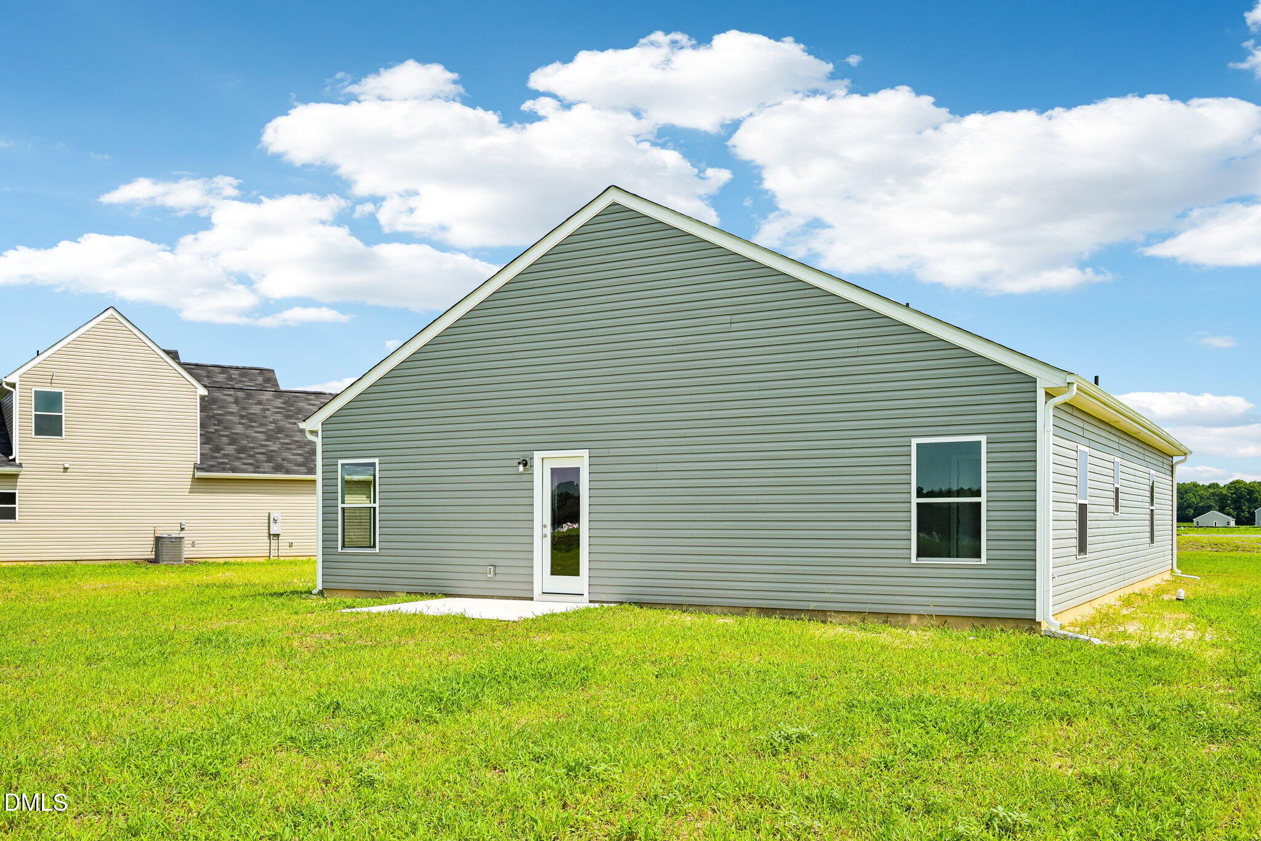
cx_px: 630
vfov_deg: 43.6
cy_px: 420
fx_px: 1051
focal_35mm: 30
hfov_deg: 61.9
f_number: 8
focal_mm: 30
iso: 100
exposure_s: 1/400
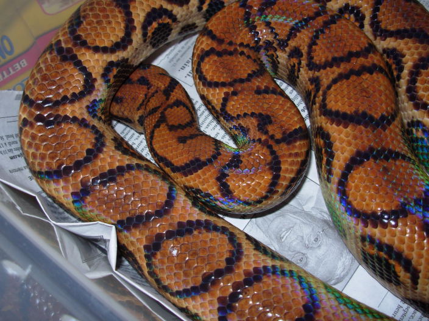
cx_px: 214
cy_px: 160
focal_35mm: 38
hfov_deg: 49.0
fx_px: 471
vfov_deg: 37.7
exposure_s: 1/32
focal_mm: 6.3
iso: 50
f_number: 2.9
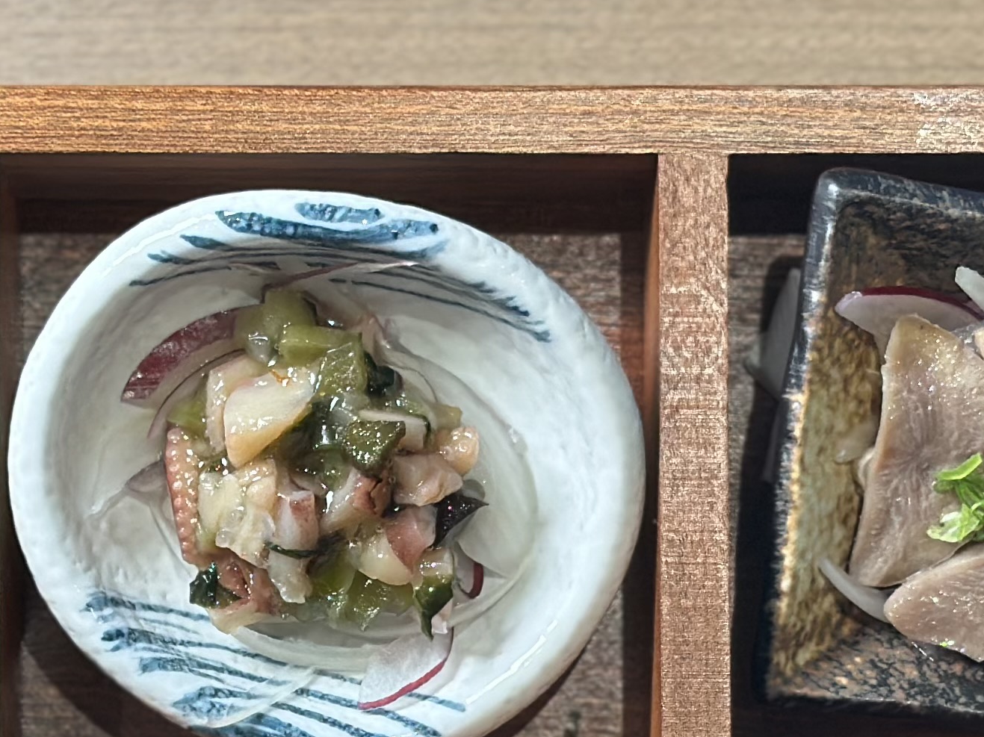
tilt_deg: -87.0
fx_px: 4178
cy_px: 814
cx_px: 382
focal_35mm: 147
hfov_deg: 13.4
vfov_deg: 10.0
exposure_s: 1/120
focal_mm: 6.86
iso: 125
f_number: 1.78
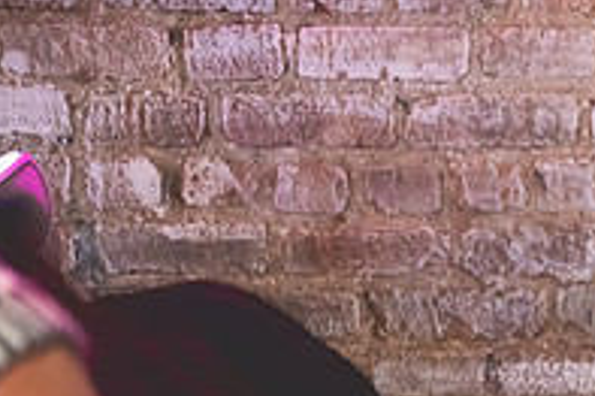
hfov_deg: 18.1
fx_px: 1717
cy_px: 380
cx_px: 811
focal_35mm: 104
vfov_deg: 13.0
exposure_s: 1/100
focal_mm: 33
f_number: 2.8
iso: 3200
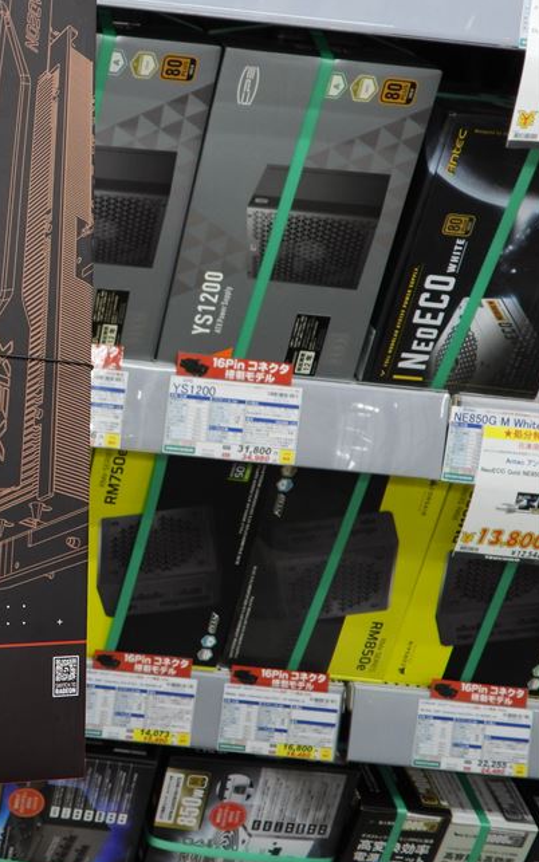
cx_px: -141
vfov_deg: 37.4
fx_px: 1269
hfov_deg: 21.8
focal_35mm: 54
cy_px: 359
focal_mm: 5.8
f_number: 3.2
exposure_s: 1/30
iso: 125
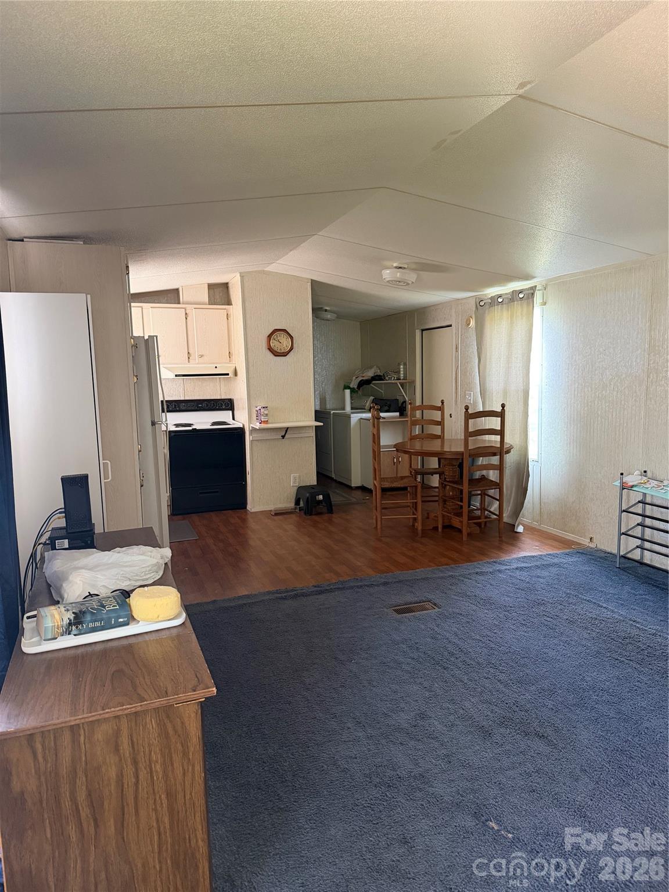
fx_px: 618
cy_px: 446
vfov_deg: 71.6
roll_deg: +1.6
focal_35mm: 24
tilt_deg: -6.7
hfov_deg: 56.8
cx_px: 334
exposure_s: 1/60
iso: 500
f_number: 1.78
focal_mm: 6.76
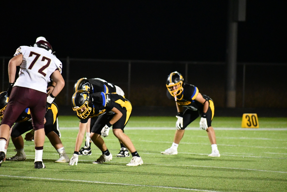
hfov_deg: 6.2
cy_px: 96
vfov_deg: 4.2
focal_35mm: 330
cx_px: 144
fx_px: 2631
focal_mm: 220
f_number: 5.6
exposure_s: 1/400
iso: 10000
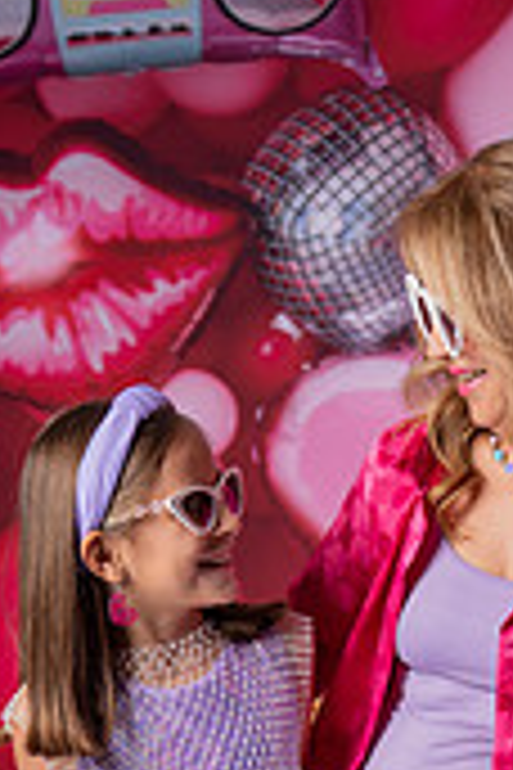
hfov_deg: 11.8
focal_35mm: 116
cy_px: 905
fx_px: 2479
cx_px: 382
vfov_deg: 16.9
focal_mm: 44
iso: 50
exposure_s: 1/250
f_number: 3.2
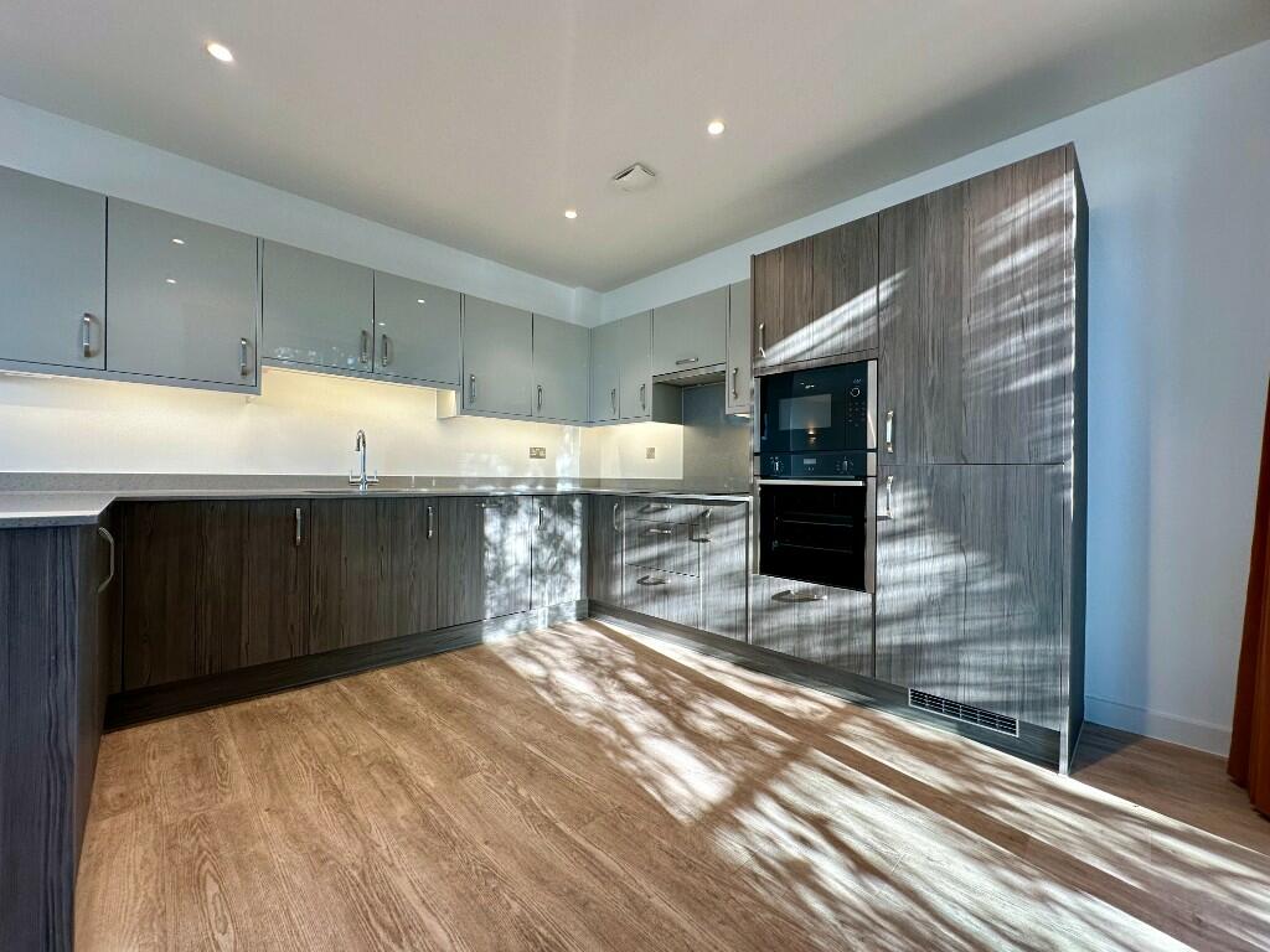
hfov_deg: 102.1
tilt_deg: +1.3
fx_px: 514
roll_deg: -0.1
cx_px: 635
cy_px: 476
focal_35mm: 14
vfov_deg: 85.7
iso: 100
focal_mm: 2.22
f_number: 2.2
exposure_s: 1/100
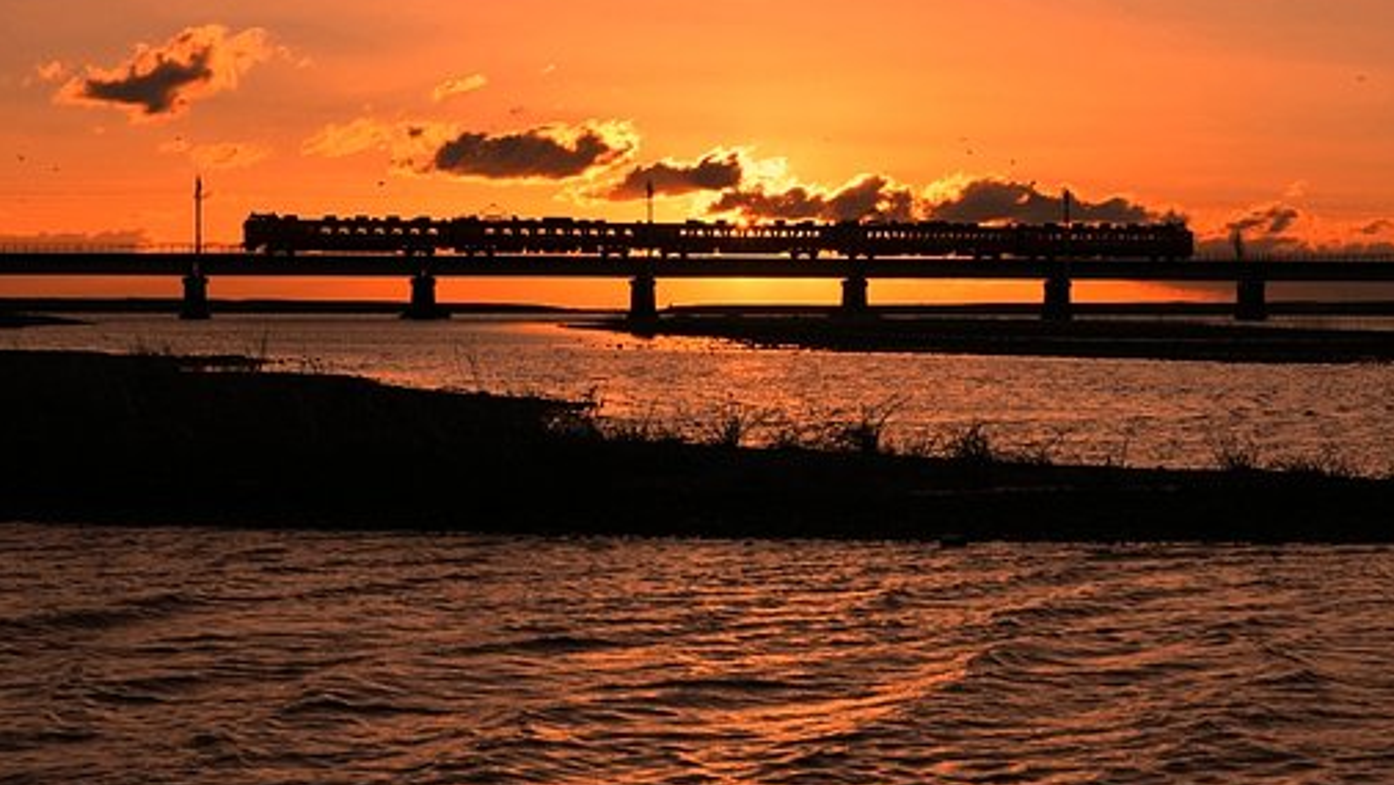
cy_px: 384
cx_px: 700
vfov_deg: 22.7
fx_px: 1960
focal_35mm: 53
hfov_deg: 39.2
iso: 200
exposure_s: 1/640
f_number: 11
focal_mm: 50
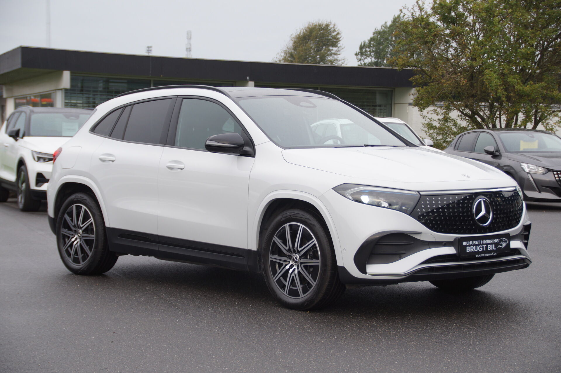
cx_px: 280
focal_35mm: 82
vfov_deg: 16.5
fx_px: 1285
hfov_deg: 24.6
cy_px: 186
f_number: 5
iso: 125
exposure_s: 1/100
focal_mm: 55
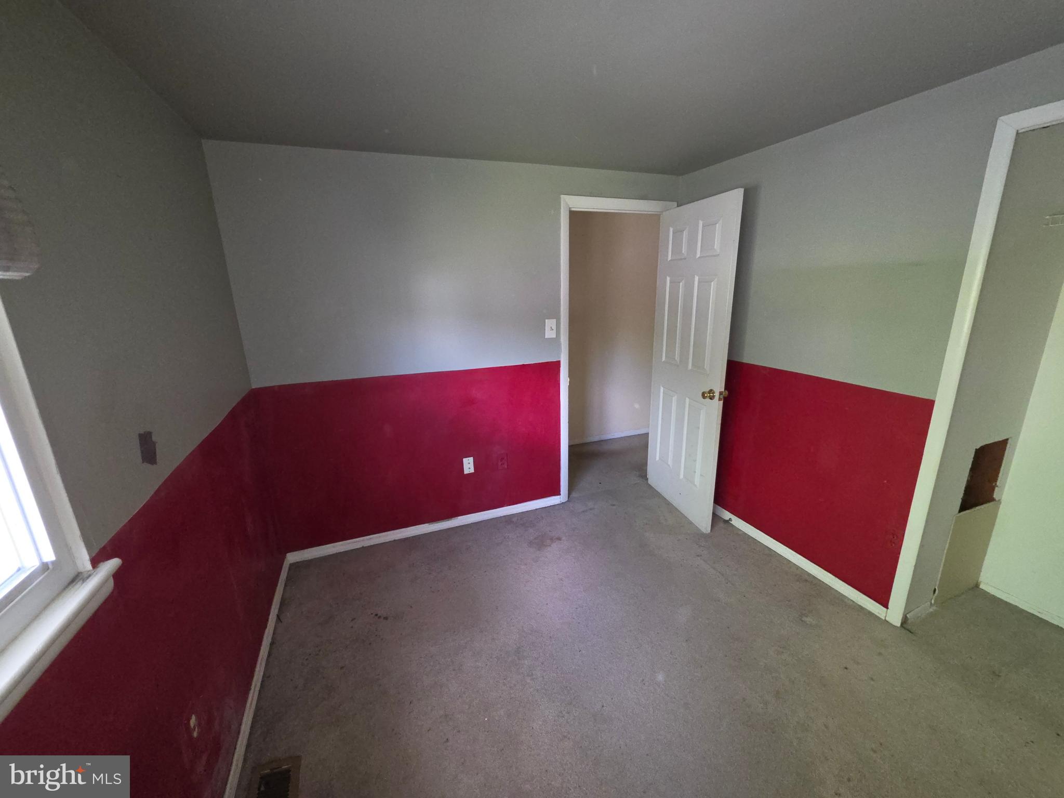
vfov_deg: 89.9
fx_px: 400
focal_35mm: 13
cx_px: 532
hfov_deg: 106.2
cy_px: 399
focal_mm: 2.2
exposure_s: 1/60
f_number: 1.9
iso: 250
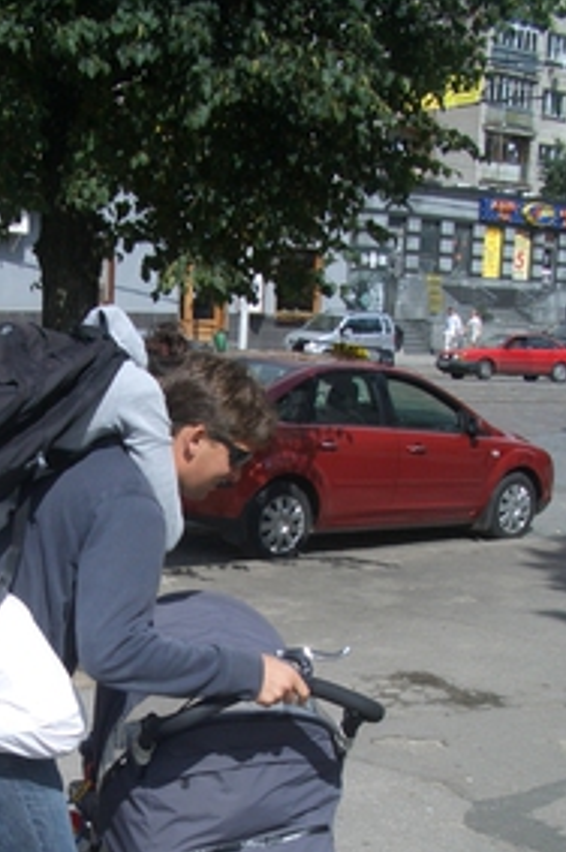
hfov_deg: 23.0
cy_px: 671
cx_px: 123
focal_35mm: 58
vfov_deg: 33.6
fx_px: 1371
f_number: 4.3
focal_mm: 5.8
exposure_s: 1/640
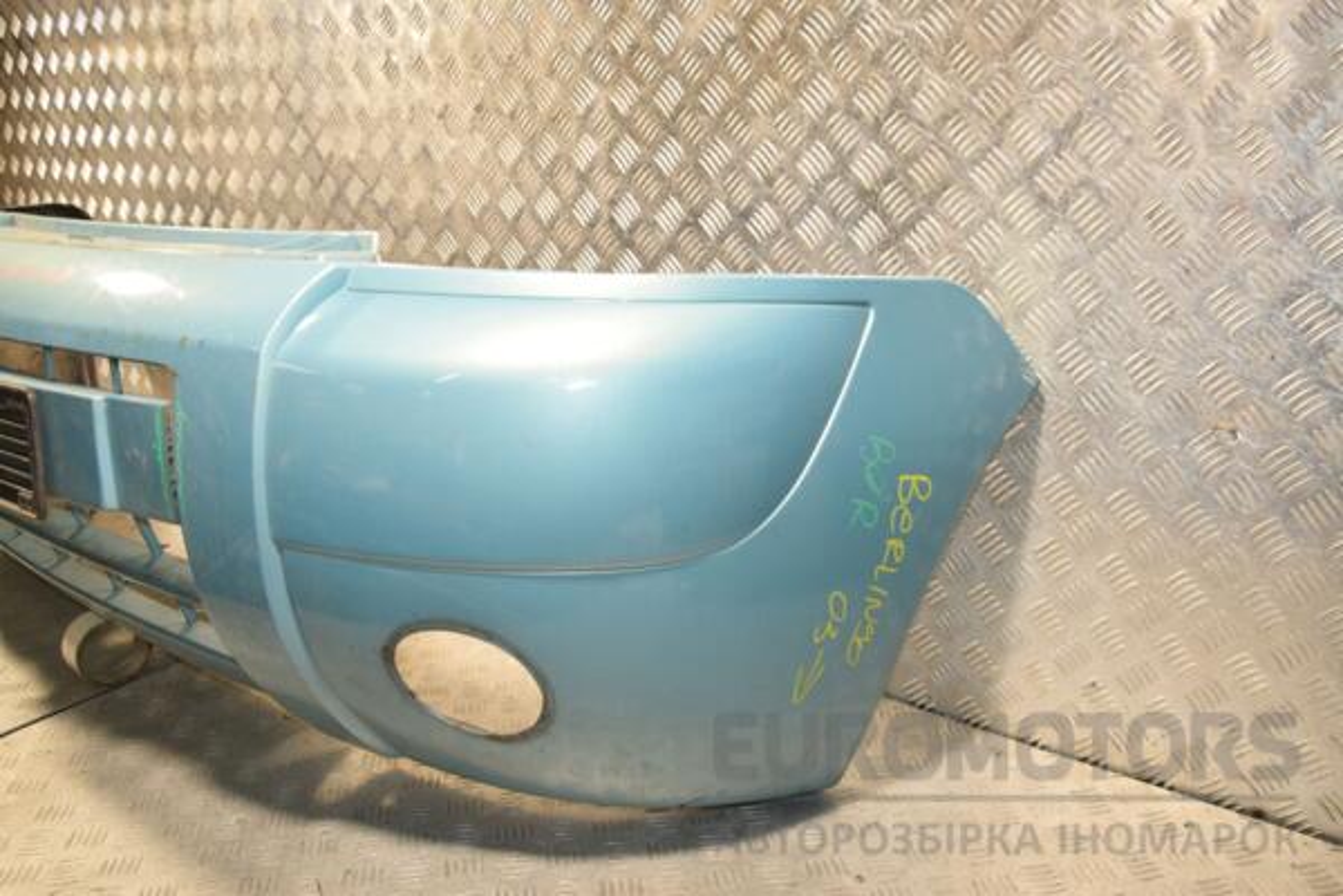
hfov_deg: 59.5
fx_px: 1175
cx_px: 672
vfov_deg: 41.7
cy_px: 448
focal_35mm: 32
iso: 800
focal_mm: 21
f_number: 6.3
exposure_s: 1/200
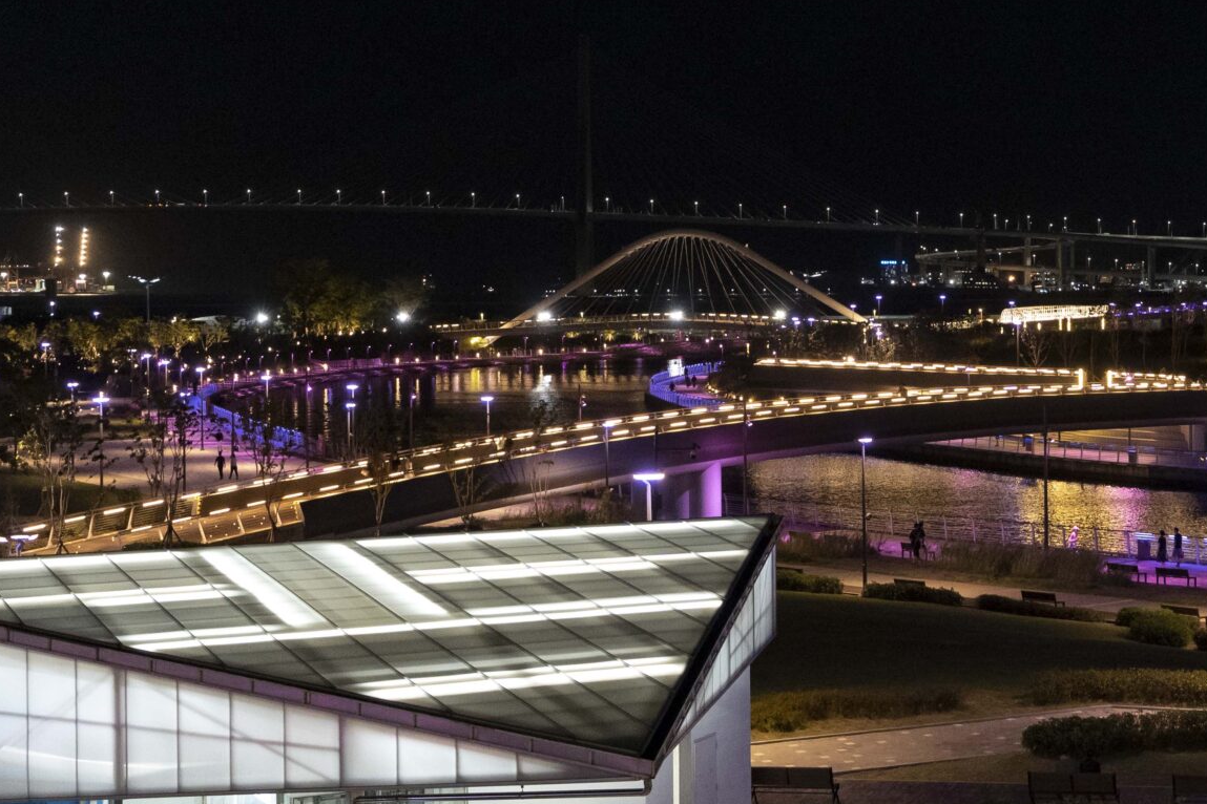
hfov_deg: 25.3
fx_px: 2615
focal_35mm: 78
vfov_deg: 17.5
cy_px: 314
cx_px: 1054
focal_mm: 35
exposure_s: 1/60
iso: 8000
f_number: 5
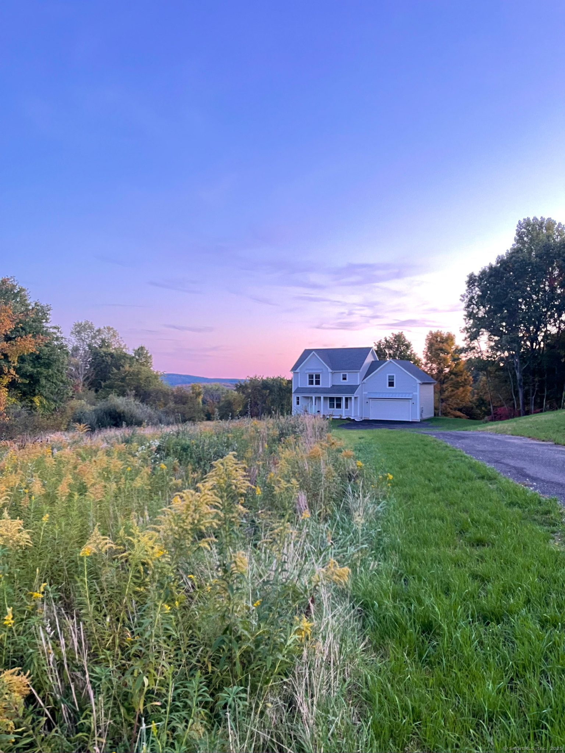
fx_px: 566
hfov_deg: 53.1
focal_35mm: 26
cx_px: 282
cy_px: 376
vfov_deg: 67.3
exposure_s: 1/45
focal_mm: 5.1
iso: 500
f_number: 1.6
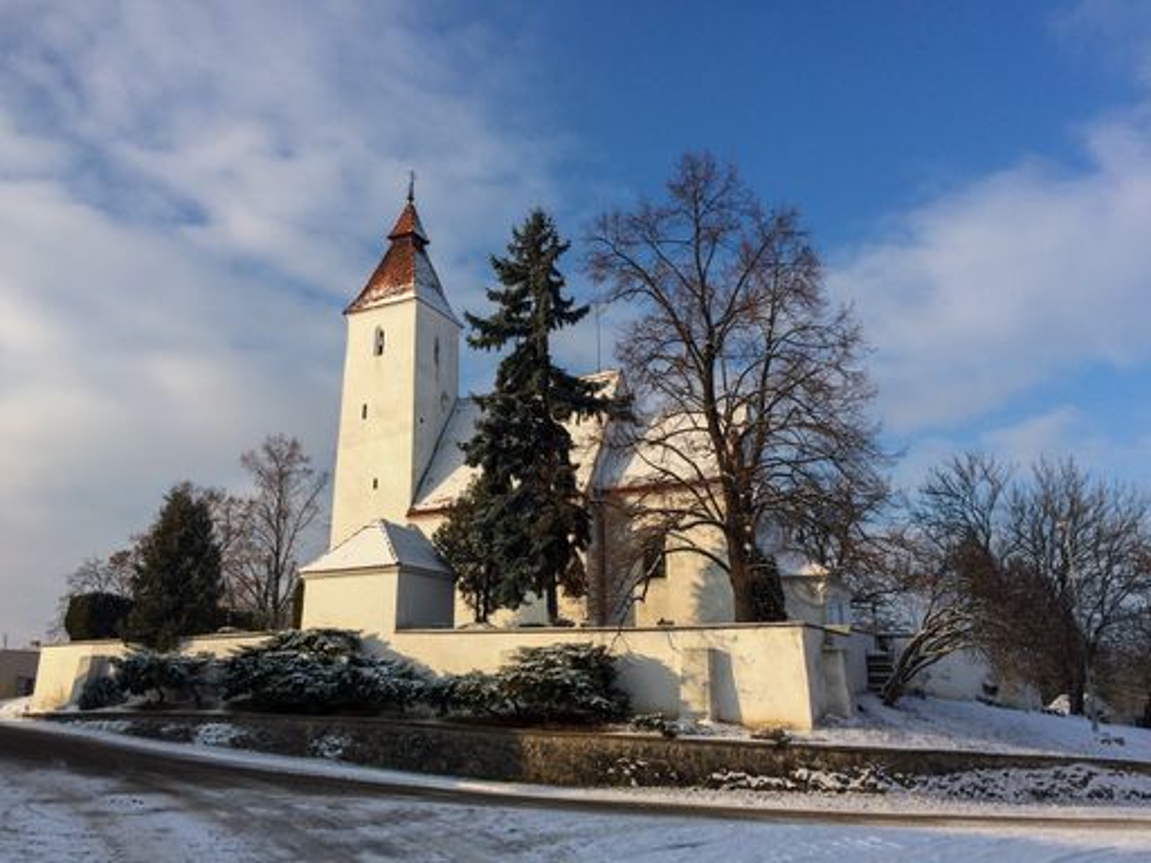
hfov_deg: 61.7
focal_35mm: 29
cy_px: 432
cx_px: 576
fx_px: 964
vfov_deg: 48.2
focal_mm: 4.15
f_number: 2.2
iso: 32
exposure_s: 1/2400
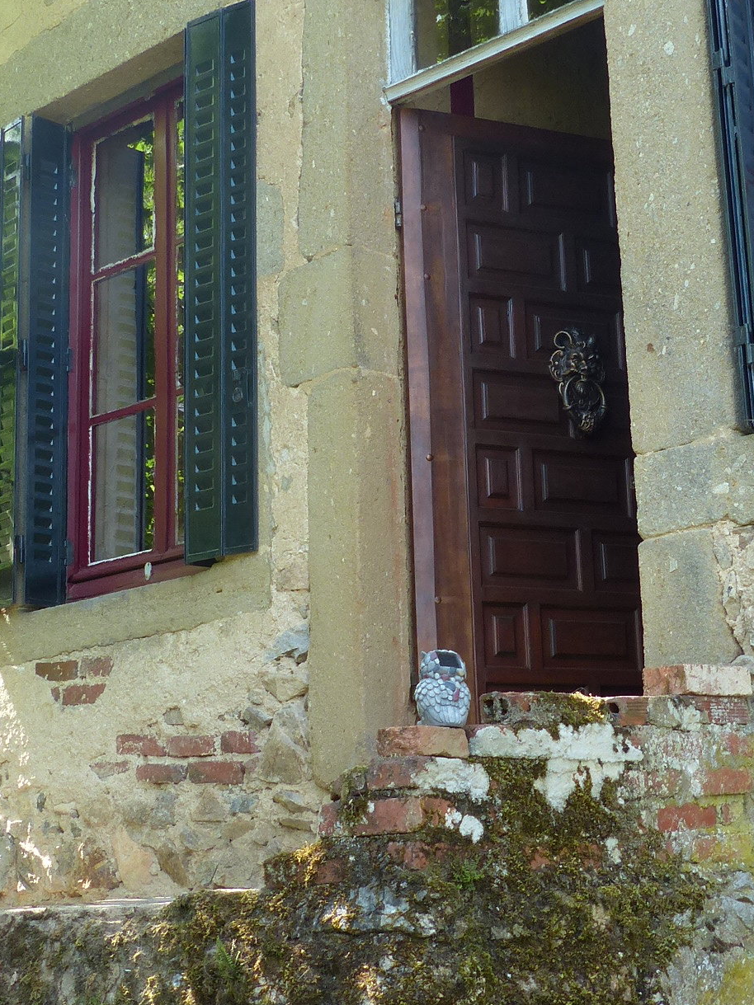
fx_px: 1830
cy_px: 479
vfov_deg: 30.7
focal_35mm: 63
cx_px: 431
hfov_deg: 23.3
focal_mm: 5.4
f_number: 3.5
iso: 100
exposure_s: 1/125
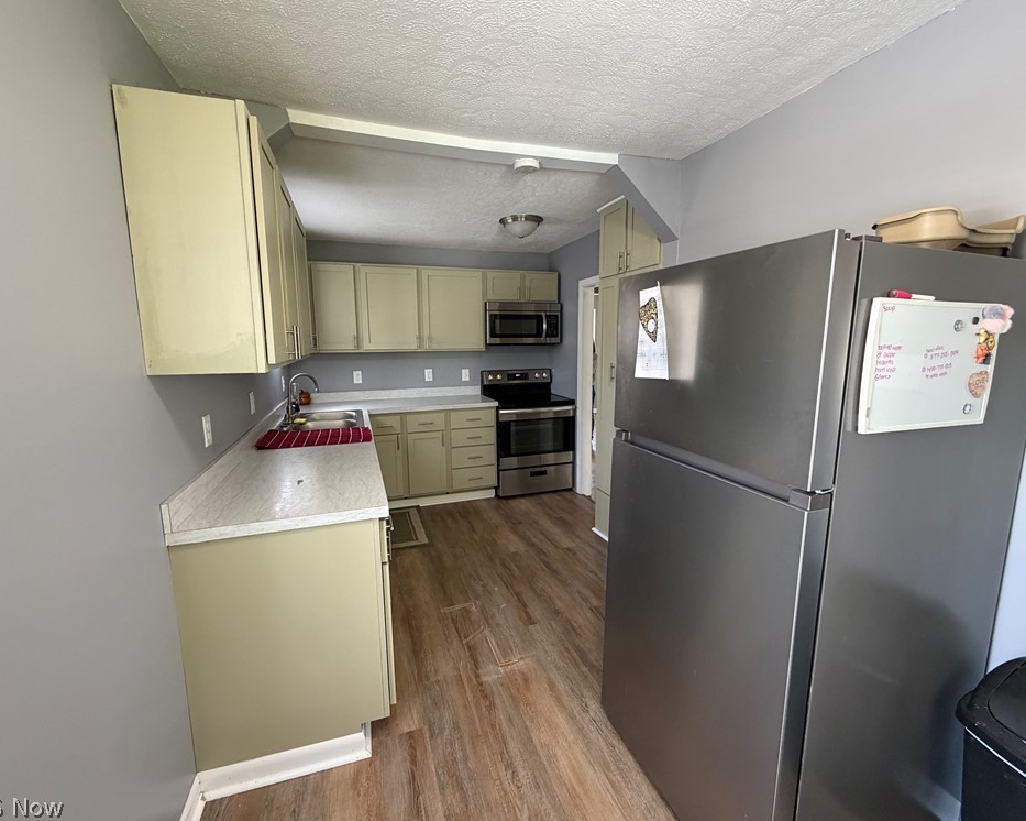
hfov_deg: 96.8
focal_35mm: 15
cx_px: 511
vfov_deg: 84.0
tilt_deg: -8.4
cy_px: 403
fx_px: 455
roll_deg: +0.3
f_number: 2.2
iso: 400
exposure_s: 1/60
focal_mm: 2.22
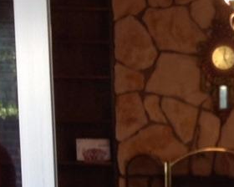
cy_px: 255
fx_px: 1094
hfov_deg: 11.8
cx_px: 329
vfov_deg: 9.6
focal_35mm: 158
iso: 80
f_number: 2.4
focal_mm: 4.28
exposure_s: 1/20
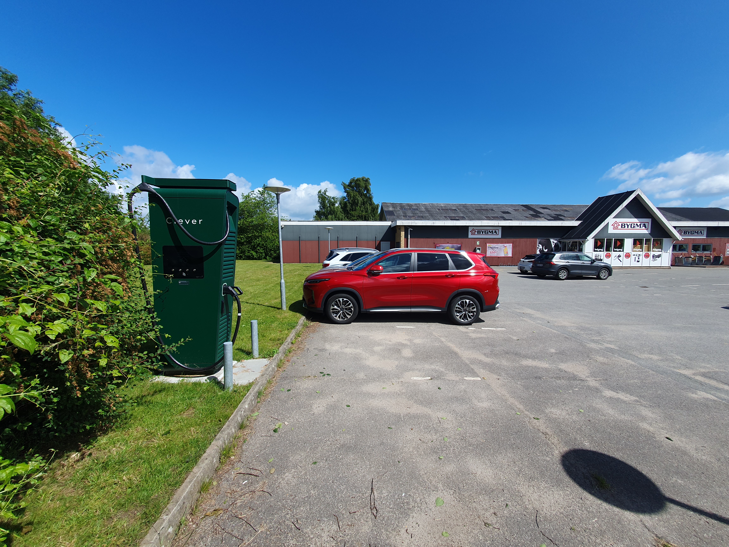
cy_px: 274
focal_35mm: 13
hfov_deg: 106.2
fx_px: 274
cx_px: 364
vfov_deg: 89.9
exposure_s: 1/1192
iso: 50
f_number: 2.2
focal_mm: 1.8
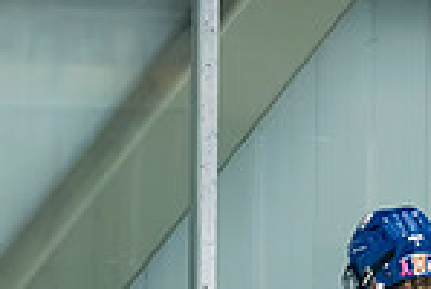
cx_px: 433
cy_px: 595
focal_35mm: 766
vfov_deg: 1.8
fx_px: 9189
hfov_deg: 2.7
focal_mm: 115
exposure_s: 1/640
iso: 1600
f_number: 2.8
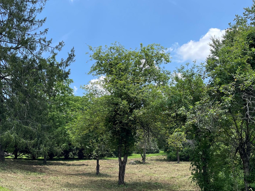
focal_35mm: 38
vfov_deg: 37.1
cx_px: 88
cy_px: 137
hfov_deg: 48.3
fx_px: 280
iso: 32
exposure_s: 1/1531
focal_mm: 4.2
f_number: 1.6
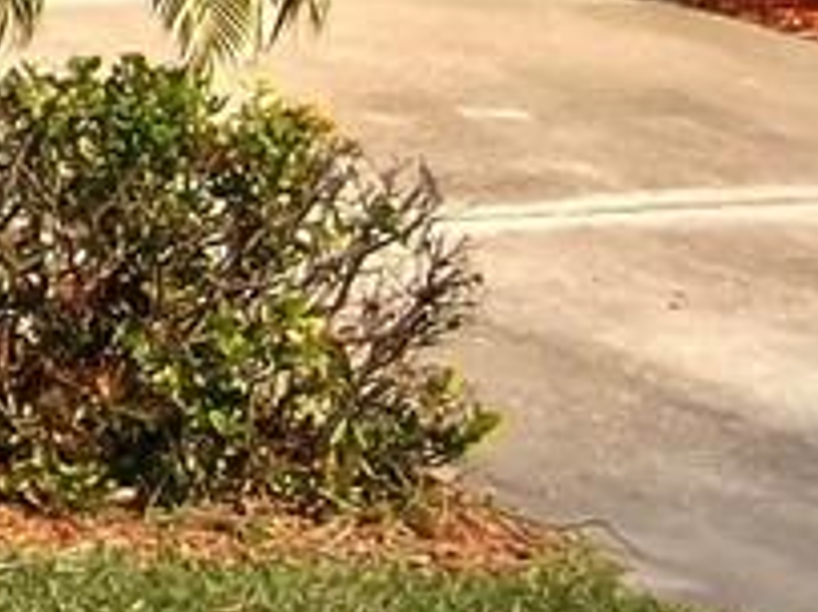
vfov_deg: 7.2
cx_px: -1471
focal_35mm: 189
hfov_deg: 8.9
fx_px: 4464
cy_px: -1007
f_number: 2.8
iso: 110
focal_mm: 4.39
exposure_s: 1/1000
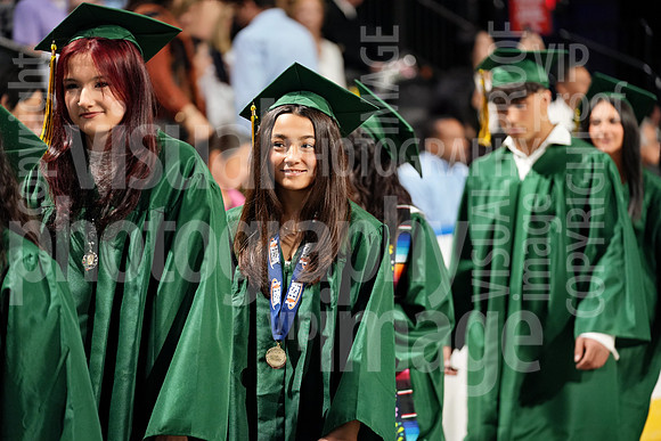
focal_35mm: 129
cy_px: 220
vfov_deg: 10.6
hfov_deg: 15.9
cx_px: 330
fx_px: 2369
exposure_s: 1/250
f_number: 2.8
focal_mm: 129
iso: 2500
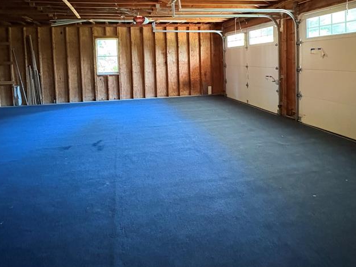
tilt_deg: -3.5
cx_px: 168
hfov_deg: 73.9
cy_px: 73
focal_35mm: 23
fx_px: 236
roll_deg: +2.4
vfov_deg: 56.5
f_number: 2.2
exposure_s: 1/40
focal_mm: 2.22
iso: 1000
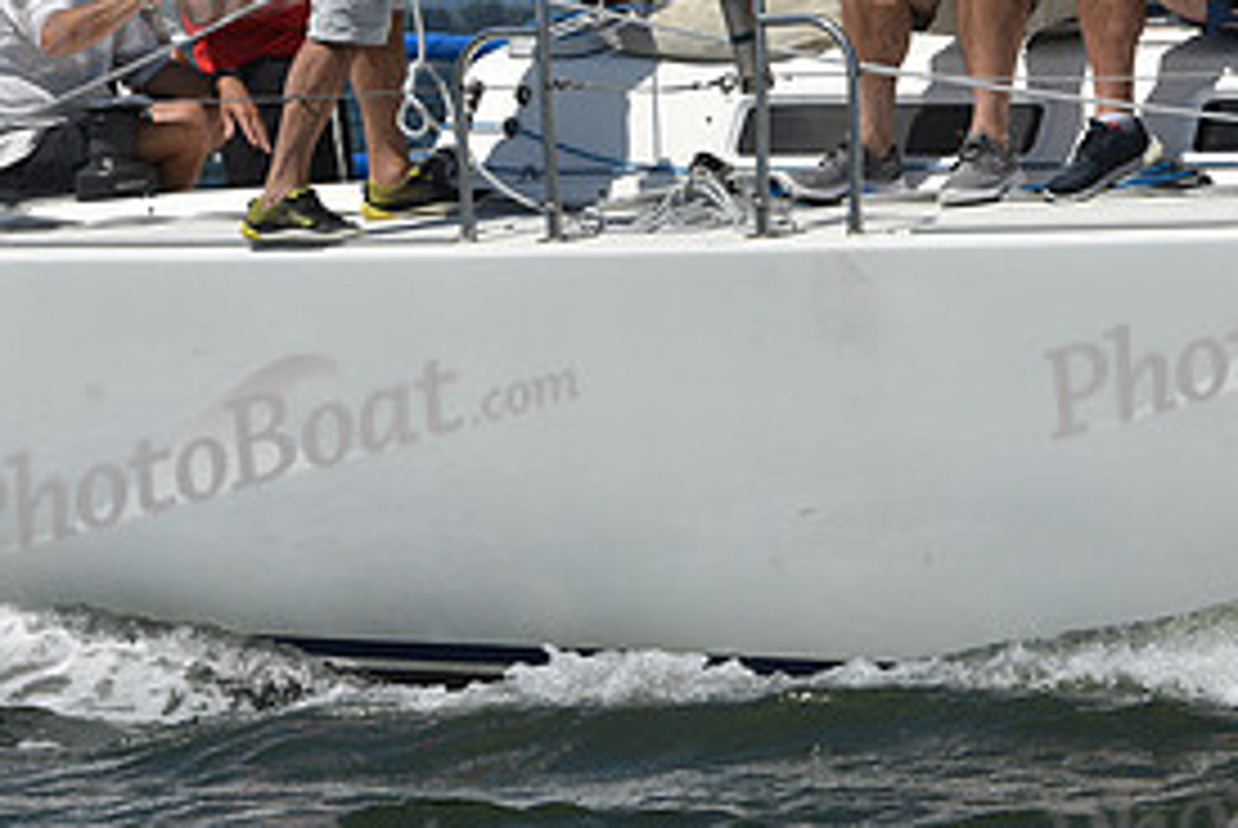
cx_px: 815
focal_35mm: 253
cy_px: 151
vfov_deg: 5.4
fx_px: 8709
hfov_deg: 8.1
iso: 250
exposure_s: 1/1250
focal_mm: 120
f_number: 11
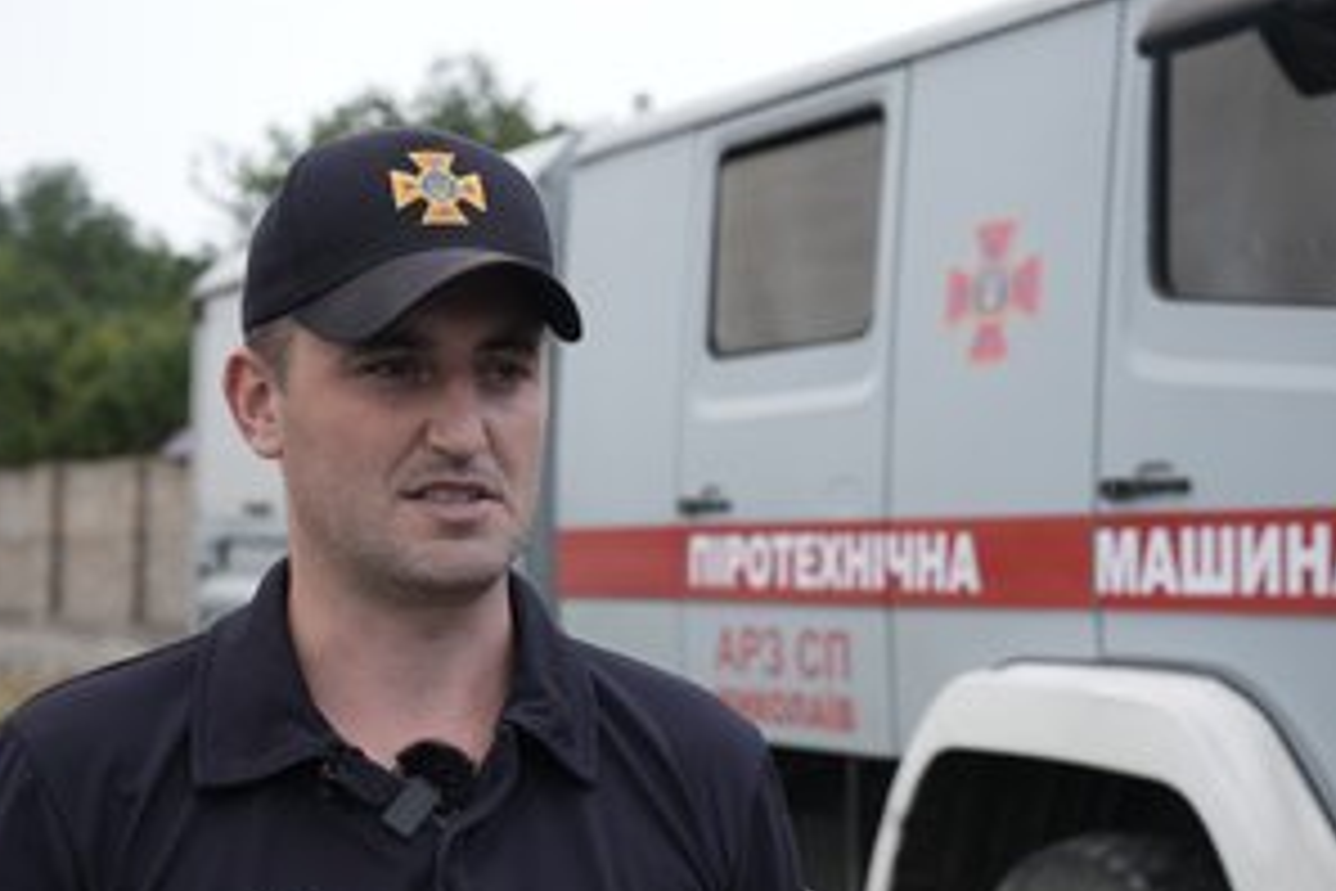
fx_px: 2152
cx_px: 684
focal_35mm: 58
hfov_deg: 34.5
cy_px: 587
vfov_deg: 23.3
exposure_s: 1/50
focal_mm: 43
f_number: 4.5
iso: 250
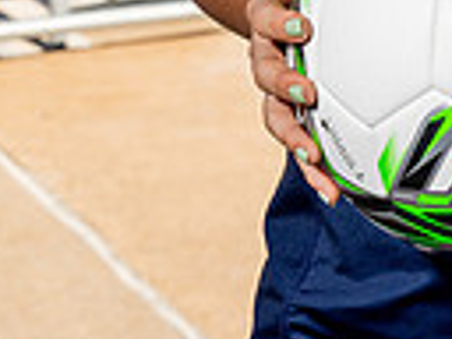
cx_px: 480
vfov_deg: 7.1
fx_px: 2598
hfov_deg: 9.8
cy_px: -396
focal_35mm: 199
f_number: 8
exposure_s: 1/250
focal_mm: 59
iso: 100
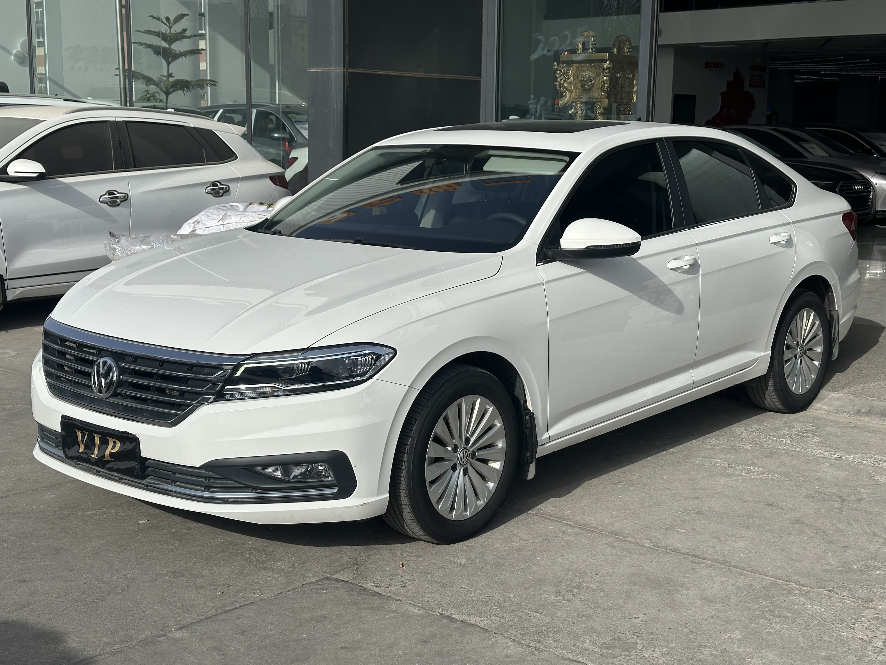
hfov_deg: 39.7
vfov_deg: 30.3
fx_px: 1229
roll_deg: -0.9
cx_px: 443
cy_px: 332
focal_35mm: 48
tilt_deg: -9.2
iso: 64
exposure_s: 1/6623
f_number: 1.78
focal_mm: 6.86
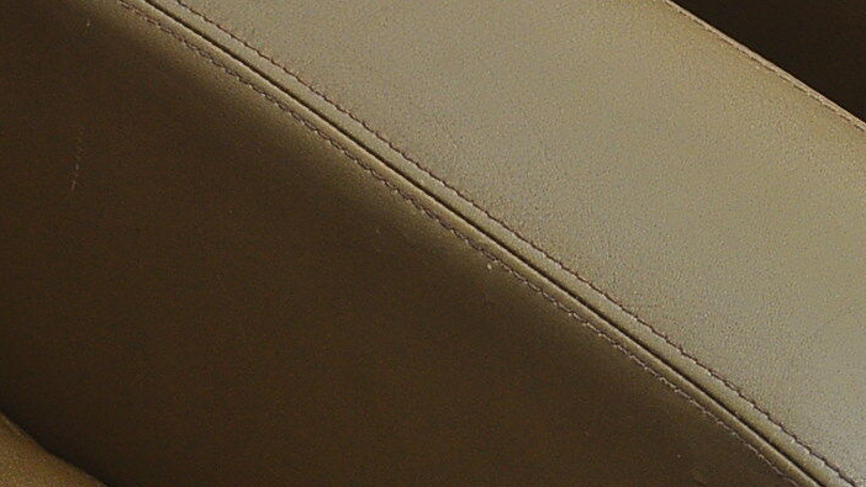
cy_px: 306
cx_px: 748
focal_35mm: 216
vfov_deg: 5.6
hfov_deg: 10.0
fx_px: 4951
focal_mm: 45
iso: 400
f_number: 4.8
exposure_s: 1/200
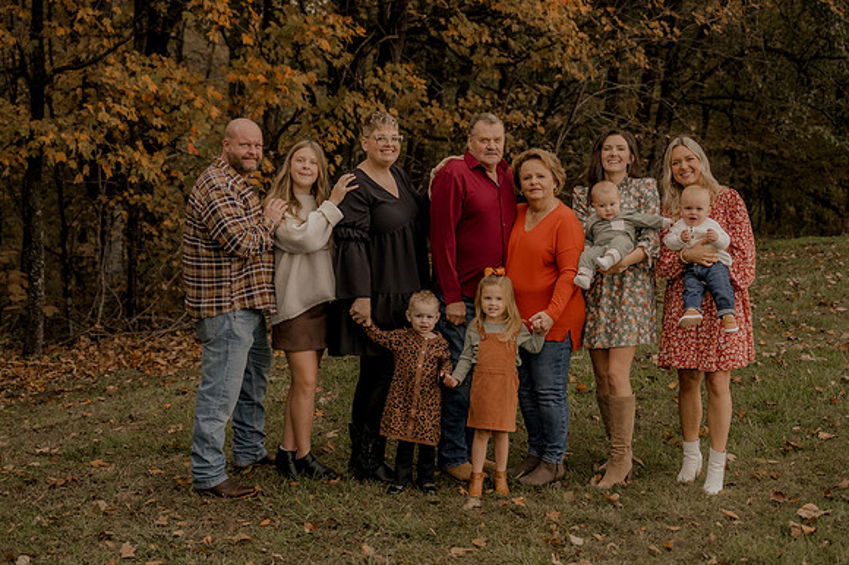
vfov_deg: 20.3
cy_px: 282
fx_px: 1579
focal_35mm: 67
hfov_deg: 30.1
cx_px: 424
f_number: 2.8
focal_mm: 45
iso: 250
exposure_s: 1/160
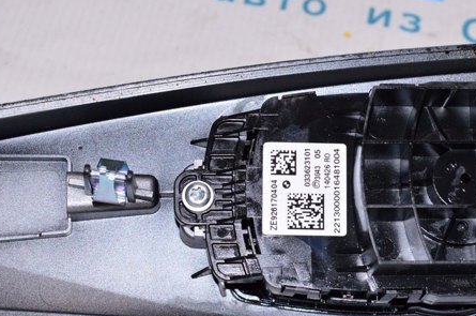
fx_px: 1567
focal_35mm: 119
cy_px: 208
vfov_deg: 11.5
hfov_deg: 17.2
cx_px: 311
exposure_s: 1/200
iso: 1600
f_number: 8
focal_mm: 55
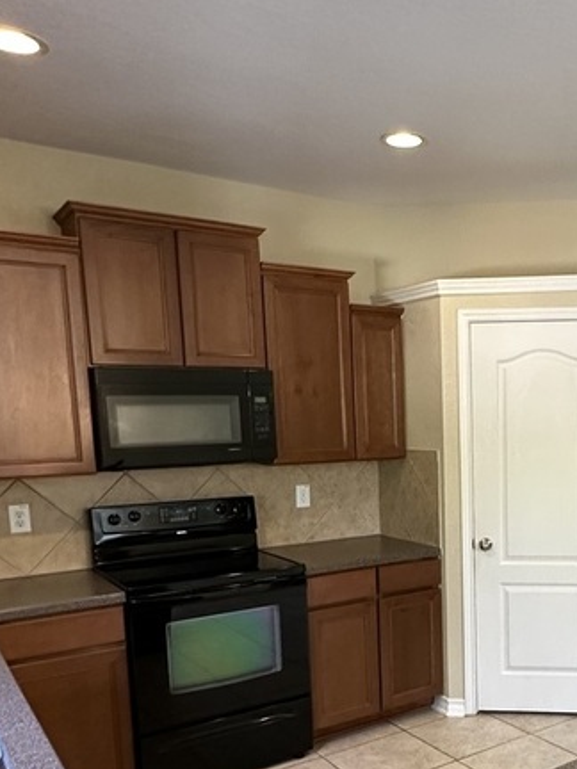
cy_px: 520
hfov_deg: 38.2
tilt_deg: -8.2
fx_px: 778
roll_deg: -0.1
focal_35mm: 35
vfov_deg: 51.5
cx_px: 508
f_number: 2.2
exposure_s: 1/60
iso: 400
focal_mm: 2.22
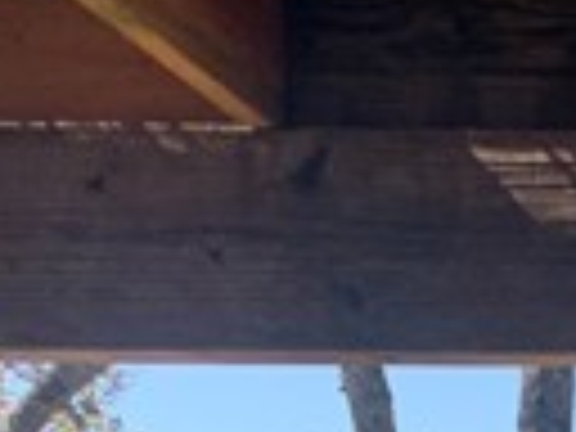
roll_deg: -0.1
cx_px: 1341
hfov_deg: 12.3
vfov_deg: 10.0
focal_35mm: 130
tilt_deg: -3.8
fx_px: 2163
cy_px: 1022
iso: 25
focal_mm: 4.25
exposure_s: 1/580
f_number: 1.8
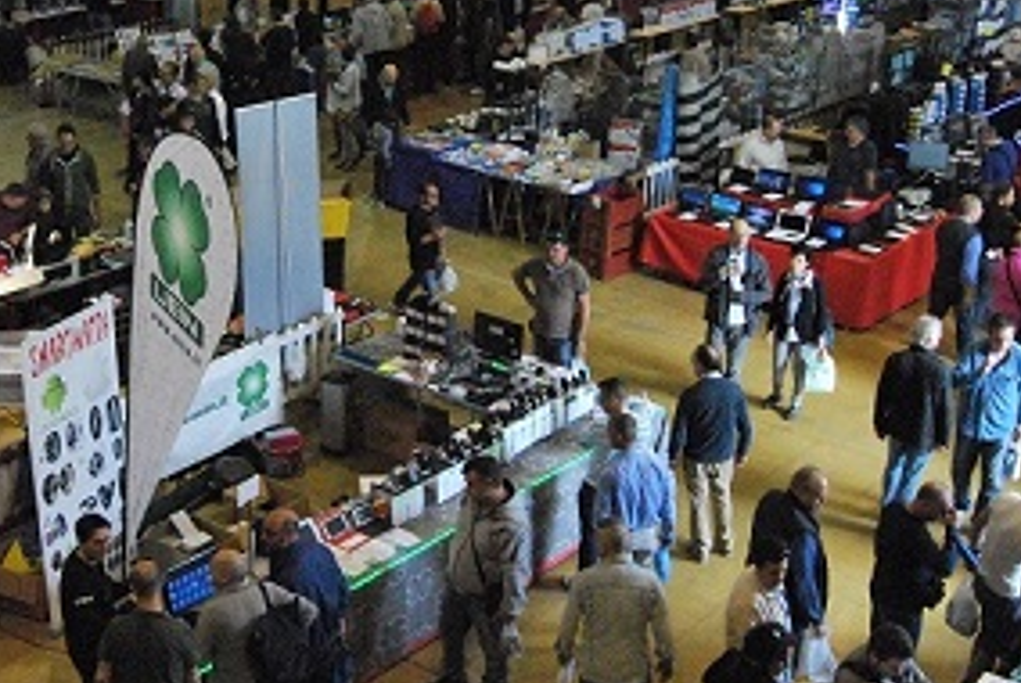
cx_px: 374
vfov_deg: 23.7
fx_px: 1618
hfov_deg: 34.8
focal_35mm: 57
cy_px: 210
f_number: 6.3
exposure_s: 1/160
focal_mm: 18
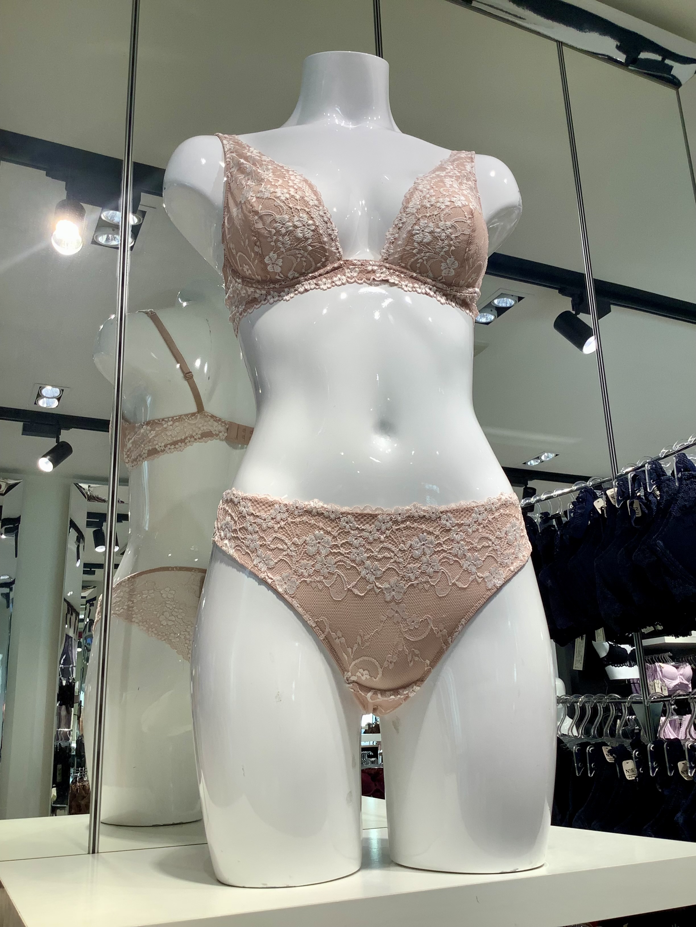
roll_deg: +1.7
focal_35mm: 31
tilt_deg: +14.1
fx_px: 831
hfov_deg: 45.4
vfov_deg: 58.4
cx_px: 348
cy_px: 464
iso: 25
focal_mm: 3.3
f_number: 2.4
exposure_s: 1/127
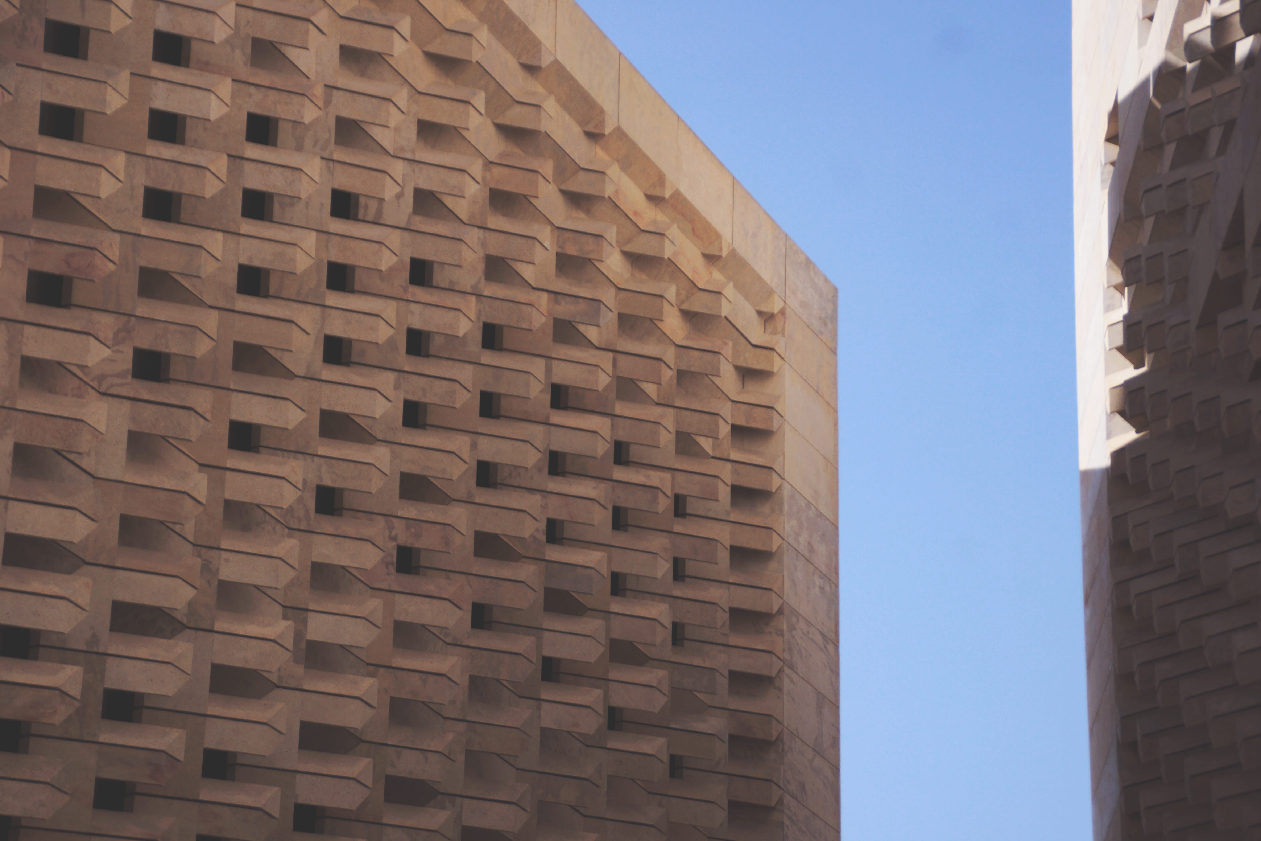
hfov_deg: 18.2
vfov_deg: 12.2
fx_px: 3940
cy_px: 420
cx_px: 630
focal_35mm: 112
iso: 100
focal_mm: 75
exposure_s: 1/1000
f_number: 5.6
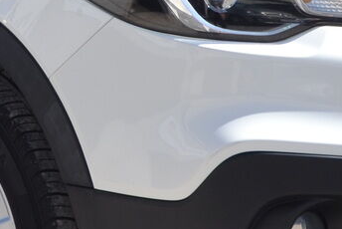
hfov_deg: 11.1
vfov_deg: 7.4
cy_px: -20
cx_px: 15
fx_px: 1749
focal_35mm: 184
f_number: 8
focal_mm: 22
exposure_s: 1/250
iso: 100
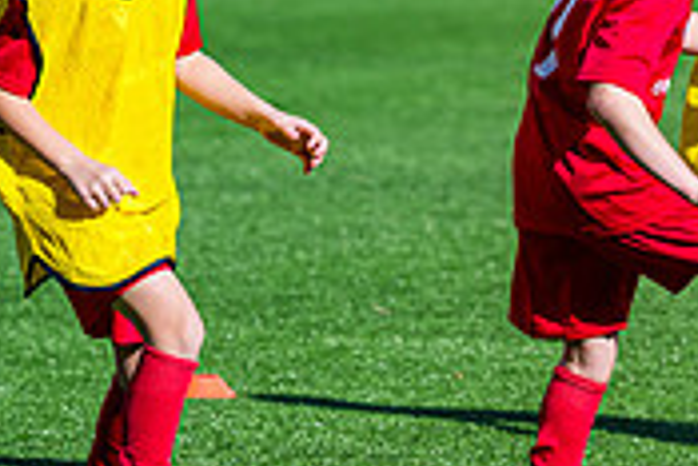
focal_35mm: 447
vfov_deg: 3.1
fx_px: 8674
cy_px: 117
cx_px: 834
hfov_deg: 4.6
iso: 400
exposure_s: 1/5000
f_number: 4
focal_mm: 135
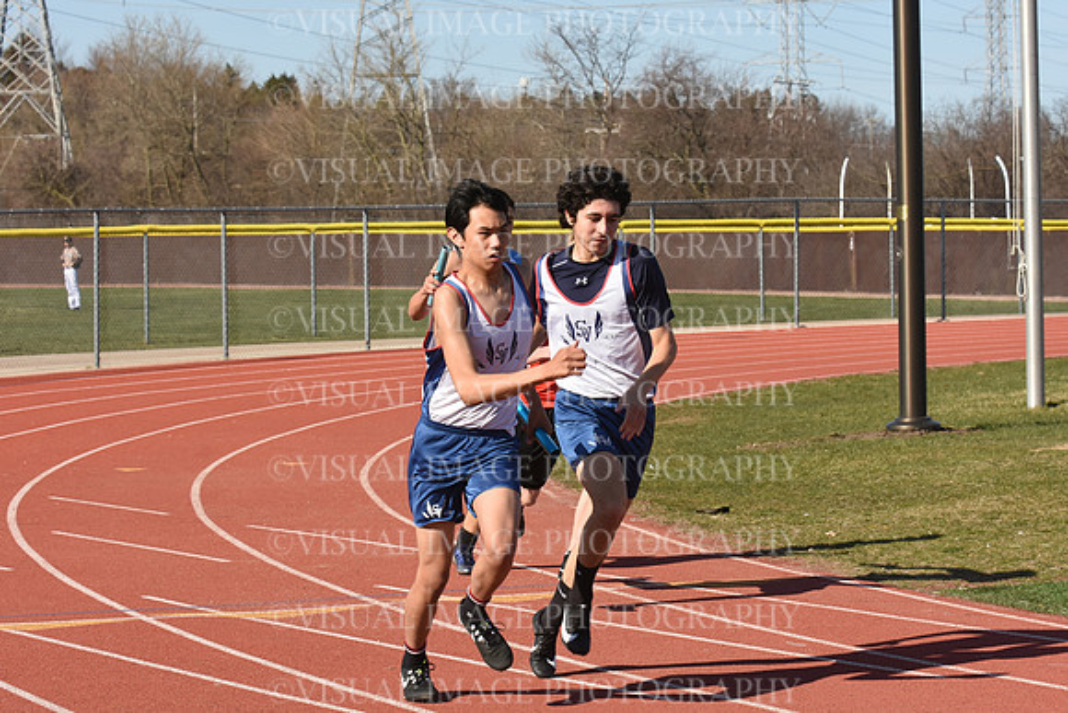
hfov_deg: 17.1
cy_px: 356
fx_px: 3561
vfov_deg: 11.4
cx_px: 534
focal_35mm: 120
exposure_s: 1/640
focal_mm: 80
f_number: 8
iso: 250
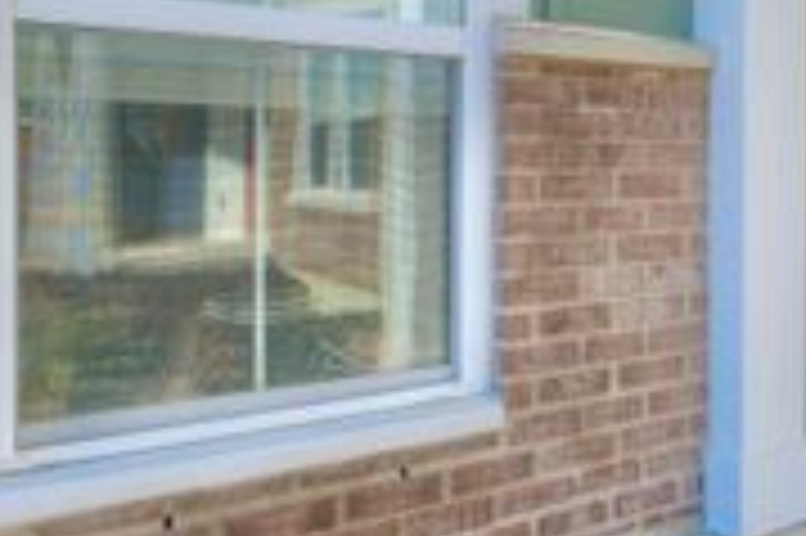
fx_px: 939
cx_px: 928
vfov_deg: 31.5
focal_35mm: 42
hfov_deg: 37.3
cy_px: 169
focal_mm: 10
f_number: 11
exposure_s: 1/100
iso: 100
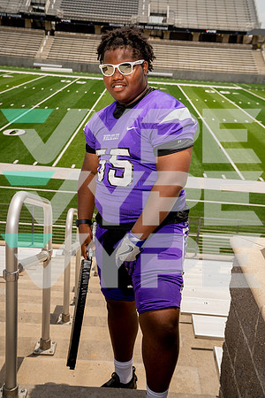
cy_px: 199
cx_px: 132
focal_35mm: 44
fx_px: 486
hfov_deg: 30.5
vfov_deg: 44.5
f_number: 7.1
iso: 100
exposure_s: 1/250
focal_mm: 44
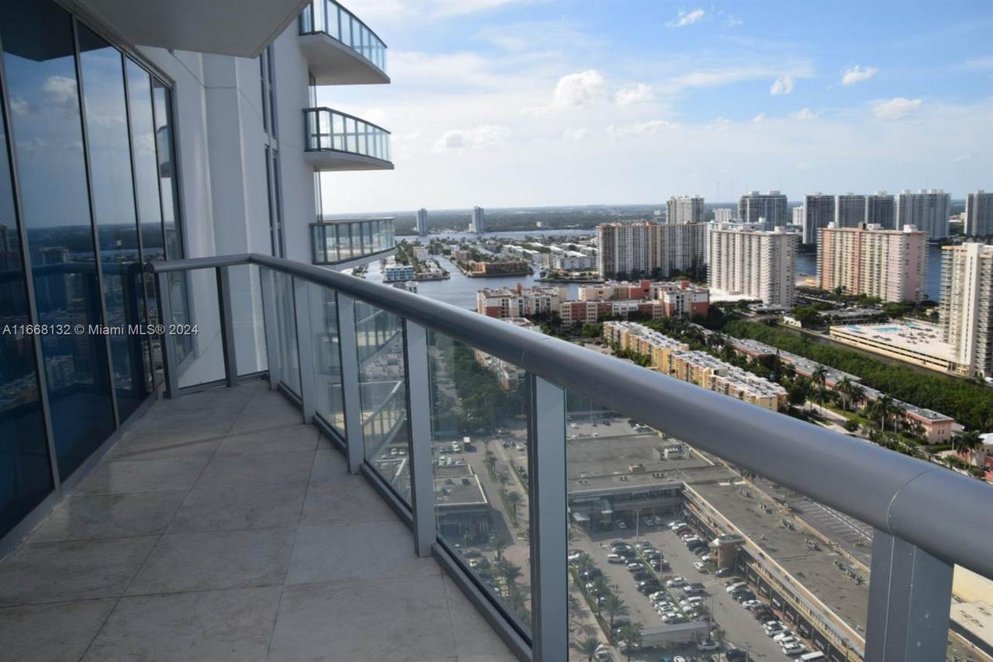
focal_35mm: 30
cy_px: 331
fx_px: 827
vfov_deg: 43.6
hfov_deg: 61.9
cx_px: 496
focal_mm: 20
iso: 100
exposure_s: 1/200
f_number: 11
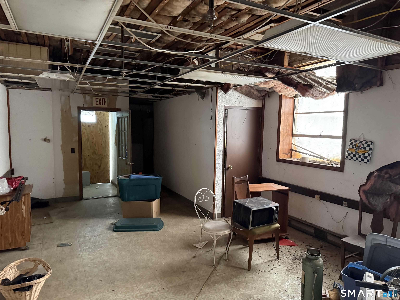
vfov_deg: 56.8
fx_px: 277
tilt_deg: -3.5
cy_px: 150
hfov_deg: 71.6
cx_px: 200
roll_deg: -1.2
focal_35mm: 24
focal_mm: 6.76
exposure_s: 1/47
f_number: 1.78
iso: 800
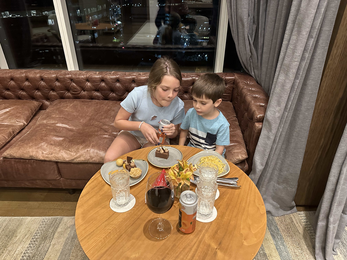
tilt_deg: -31.1
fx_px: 241
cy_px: 130
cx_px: 174
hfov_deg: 71.6
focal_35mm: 24
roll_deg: -0.7
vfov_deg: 56.8
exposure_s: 1/60
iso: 800
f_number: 1.78
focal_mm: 6.86
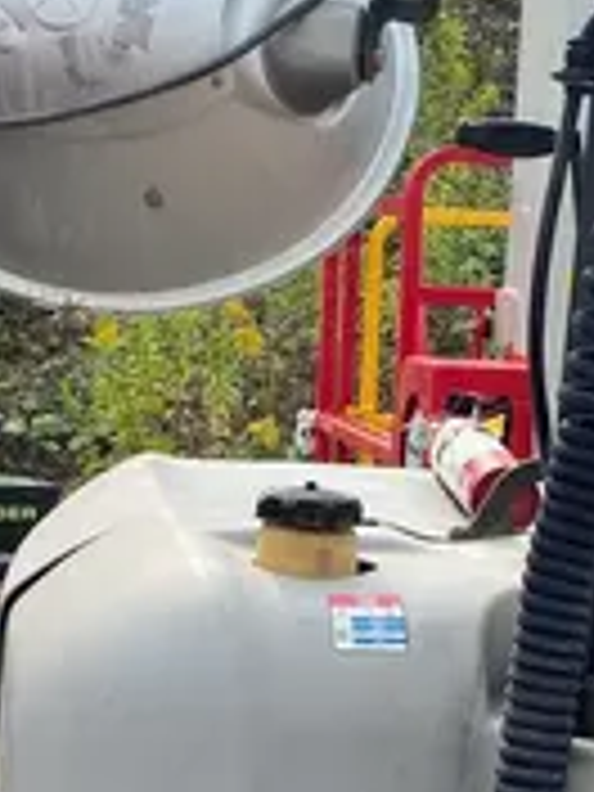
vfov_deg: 18.0
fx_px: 2471
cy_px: 695
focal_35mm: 108
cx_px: 382
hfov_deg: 13.7
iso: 32
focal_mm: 4.25
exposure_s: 1/1016
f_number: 1.8
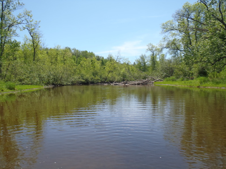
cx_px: 113
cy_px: 84
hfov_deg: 63.4
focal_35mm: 28
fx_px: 183
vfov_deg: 49.7
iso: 80
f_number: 10
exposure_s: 1/60
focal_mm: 5
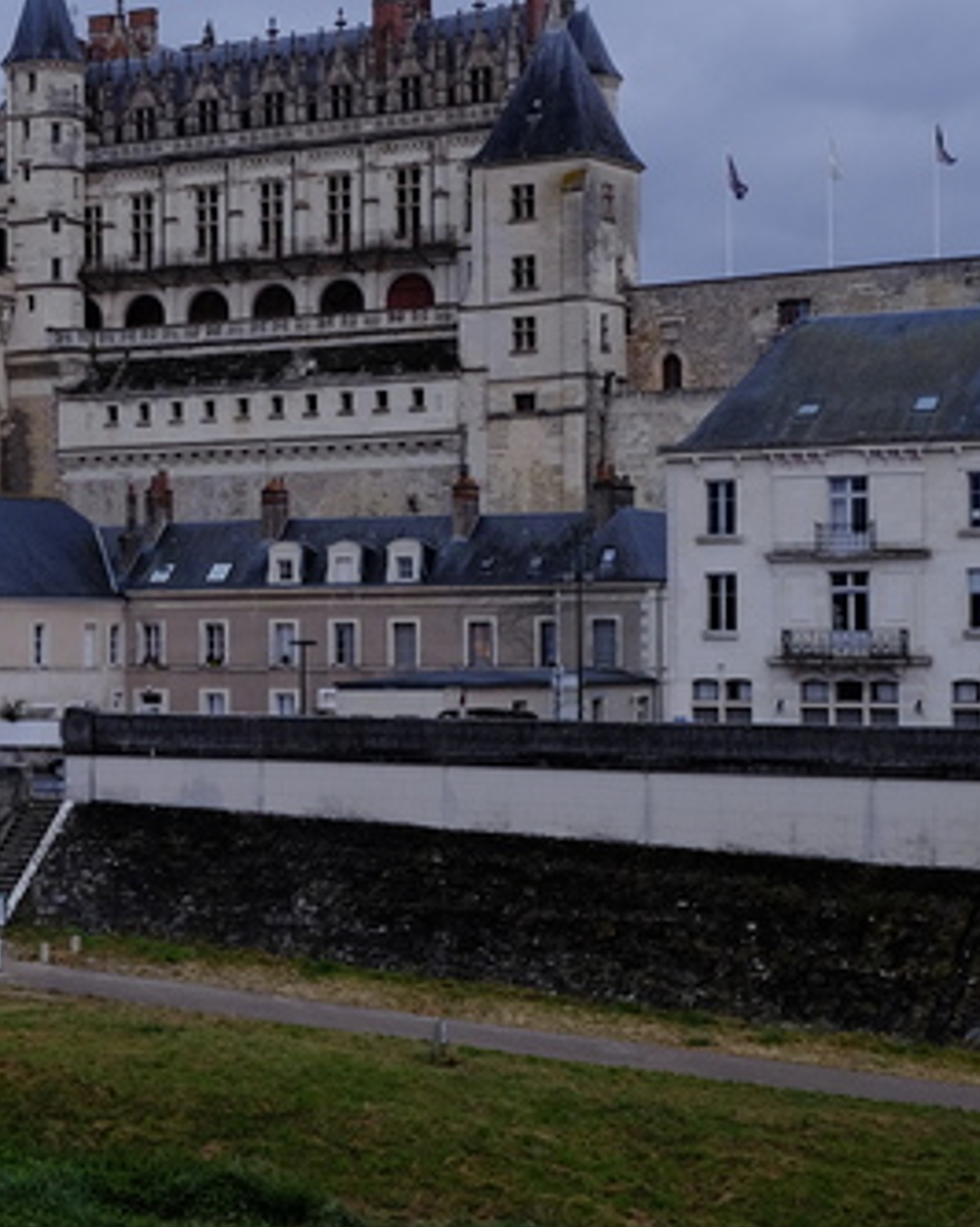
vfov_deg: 24.2
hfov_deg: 19.0
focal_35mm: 79
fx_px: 2867
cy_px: 599
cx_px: 85
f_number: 4
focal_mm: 23
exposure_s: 1/60
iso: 800
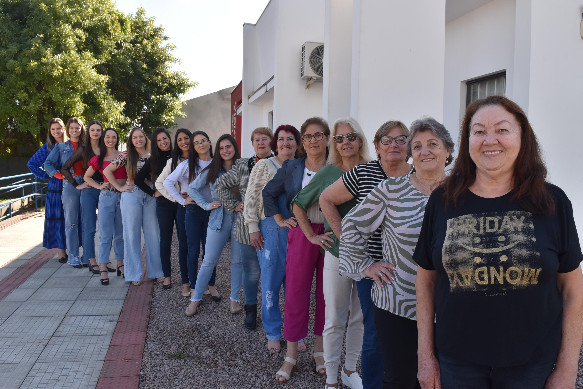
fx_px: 486
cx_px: 292
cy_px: 194
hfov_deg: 61.9
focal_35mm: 30
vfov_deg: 43.7
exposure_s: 1/250
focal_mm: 20
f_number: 8
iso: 280
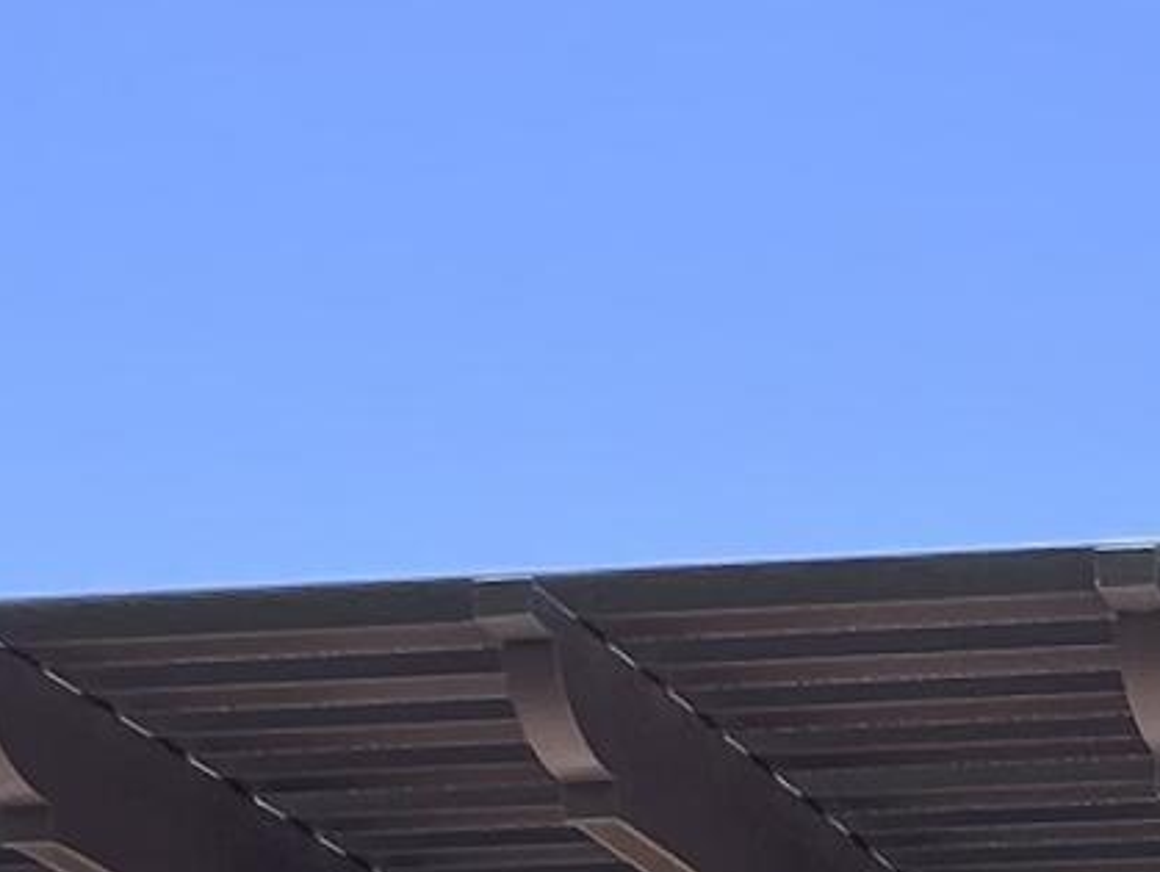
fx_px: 3119
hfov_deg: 16.8
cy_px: 2303
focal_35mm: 93
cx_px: 2195
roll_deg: -0.4
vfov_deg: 11.8
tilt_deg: -1.6
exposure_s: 1/279
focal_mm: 1.57
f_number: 1.8
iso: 32
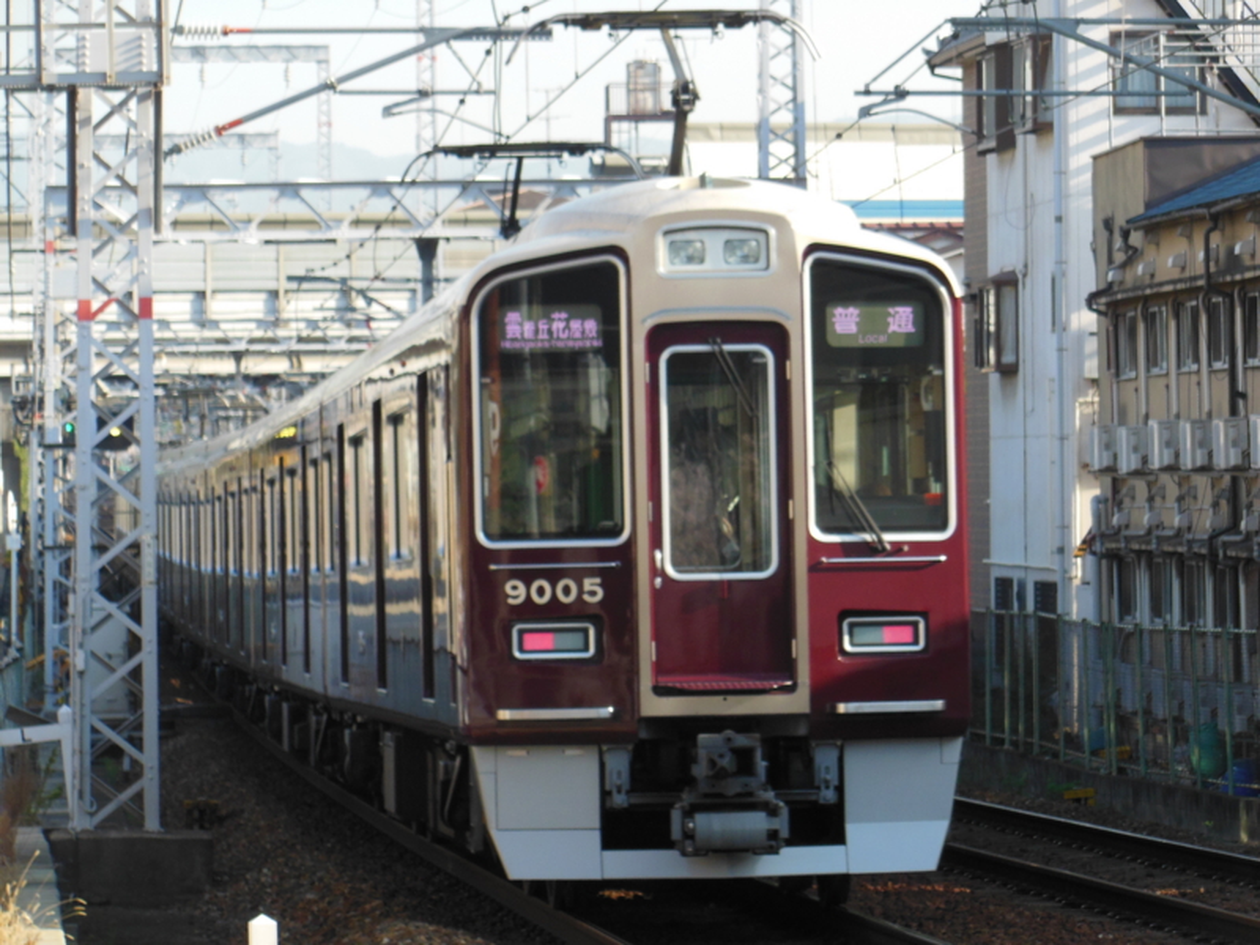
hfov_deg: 9.0
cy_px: 472
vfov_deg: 6.8
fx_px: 8008
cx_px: 630
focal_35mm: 220
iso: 250
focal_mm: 39.3
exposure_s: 1/250
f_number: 5.9
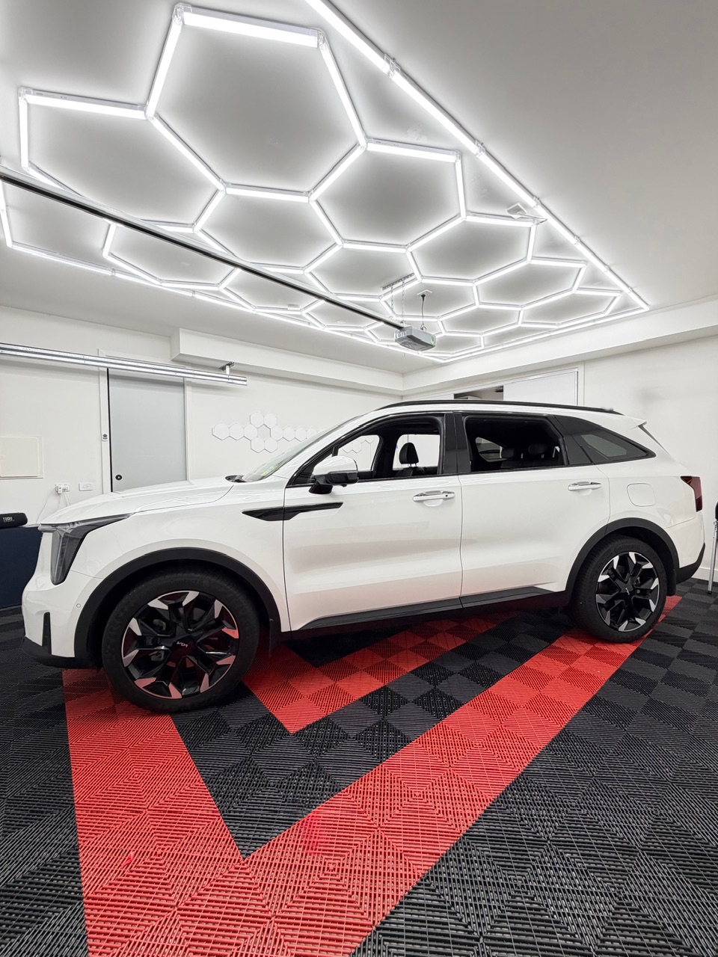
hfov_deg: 85.7
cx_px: 359
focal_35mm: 14
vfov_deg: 102.1
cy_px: 478
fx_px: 387
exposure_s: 1/100
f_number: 2.2
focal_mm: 2.22
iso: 160
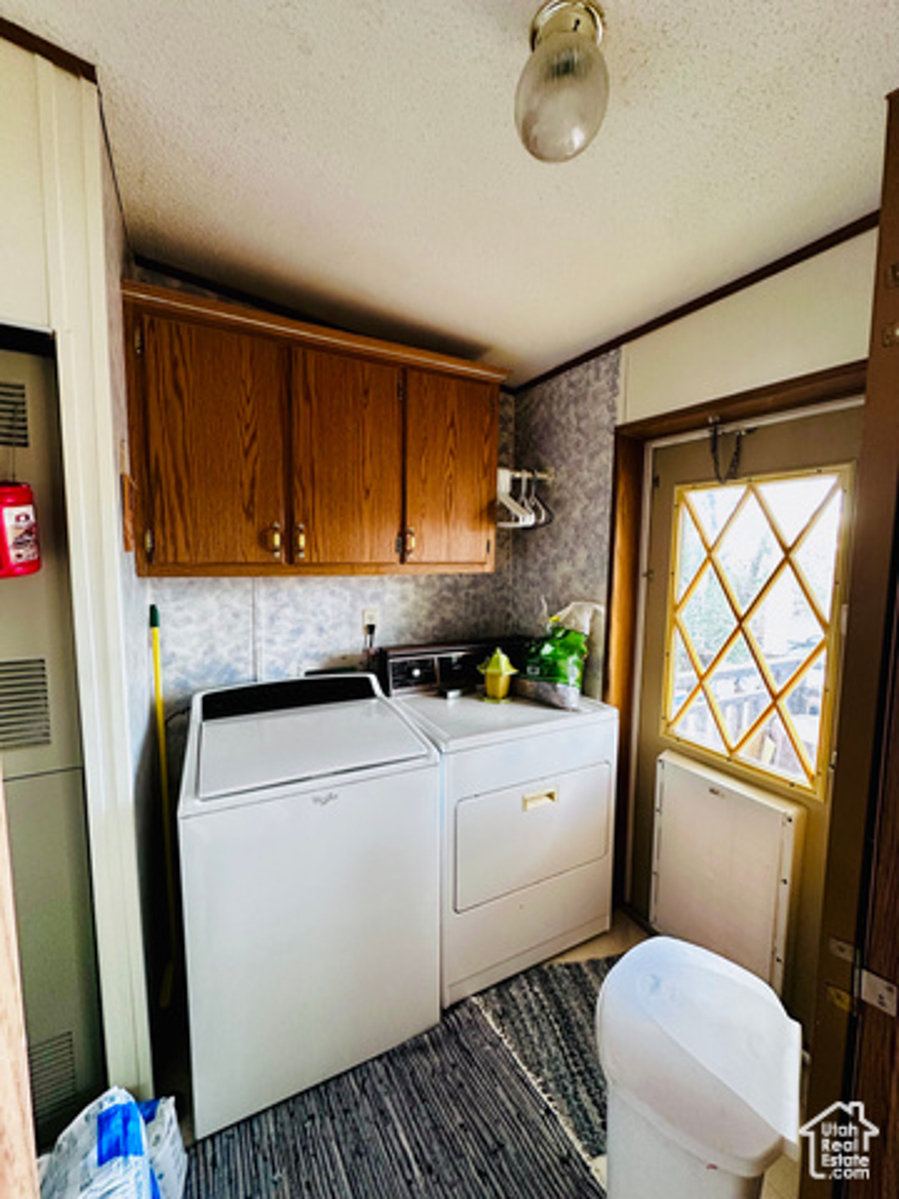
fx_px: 485
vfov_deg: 102.1
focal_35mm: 14
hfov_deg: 85.7
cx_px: 450
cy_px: 600
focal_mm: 2.22
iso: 320
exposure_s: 1/60
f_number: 2.2
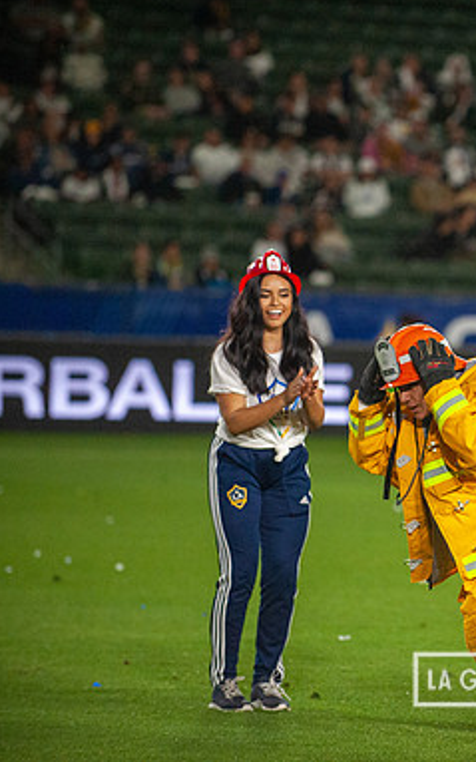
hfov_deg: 4.8
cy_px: 380
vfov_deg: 7.8
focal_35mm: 270
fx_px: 5610
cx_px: 554
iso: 3200
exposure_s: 1/2500
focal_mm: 175
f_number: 2.8
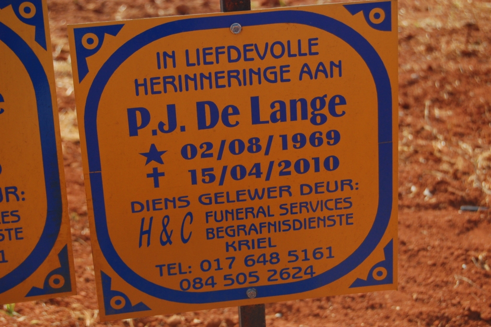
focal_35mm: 82
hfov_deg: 24.6
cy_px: 164
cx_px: 246
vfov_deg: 16.5
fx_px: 1124
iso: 400
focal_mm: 55
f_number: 7.1
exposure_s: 1/640
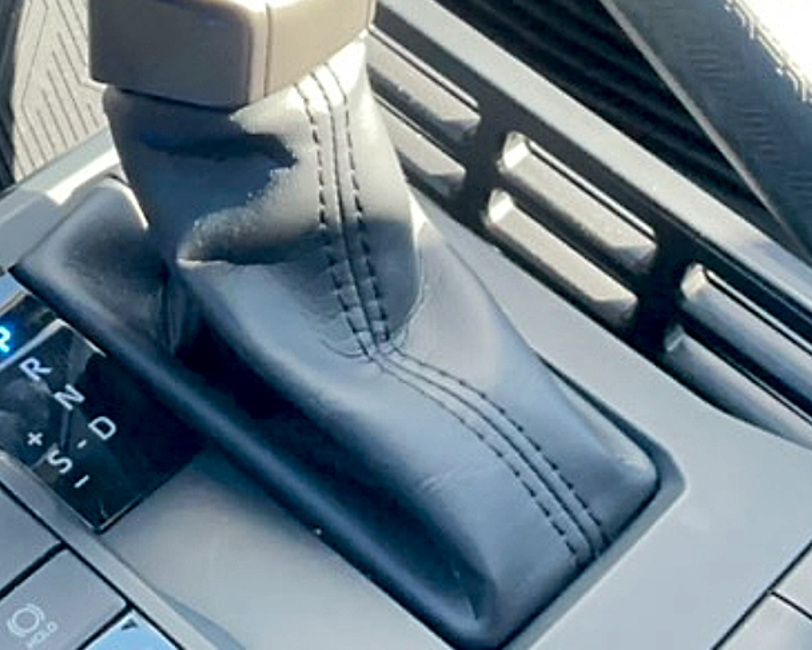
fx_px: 1851
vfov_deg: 19.4
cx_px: 263
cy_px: 27
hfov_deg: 24.6
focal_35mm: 77
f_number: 1.8
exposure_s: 1/60
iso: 250
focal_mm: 3
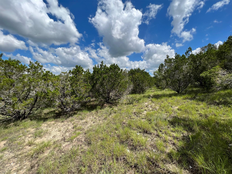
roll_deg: +0.8
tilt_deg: -4.9
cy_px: 87
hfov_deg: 106.2
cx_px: 116
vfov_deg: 89.9
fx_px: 87
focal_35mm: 13
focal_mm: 1.57
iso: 32
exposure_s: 1/1508
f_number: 1.8
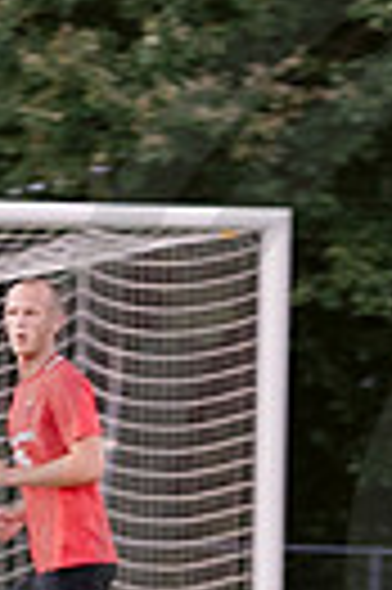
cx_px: 194
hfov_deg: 1.3
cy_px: 834
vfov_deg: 2.0
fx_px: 17178
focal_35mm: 1049
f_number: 4
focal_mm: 90
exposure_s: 1/200
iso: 640
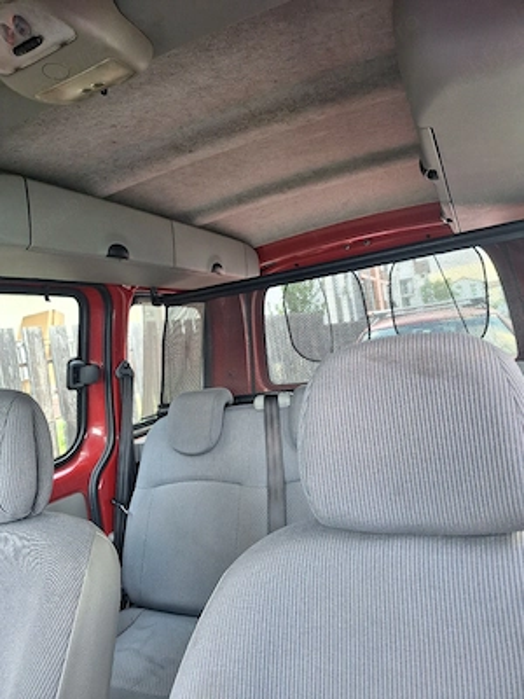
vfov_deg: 73.9
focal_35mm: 23
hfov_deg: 58.9
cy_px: 350
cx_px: 262
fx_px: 464
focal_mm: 5.54
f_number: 1.8
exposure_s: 1/50
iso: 200
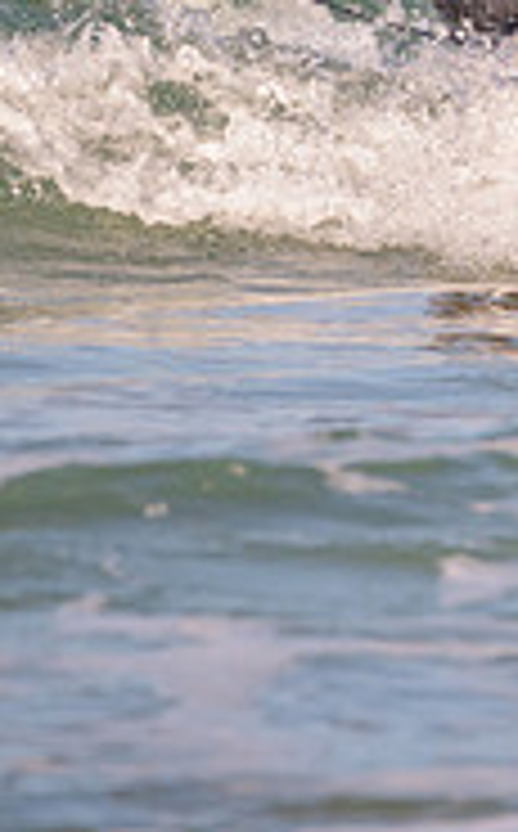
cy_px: 73
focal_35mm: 1964
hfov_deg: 0.7
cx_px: 749
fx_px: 44535
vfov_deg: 1.1
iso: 320
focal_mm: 500
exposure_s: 1/2000
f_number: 5.6
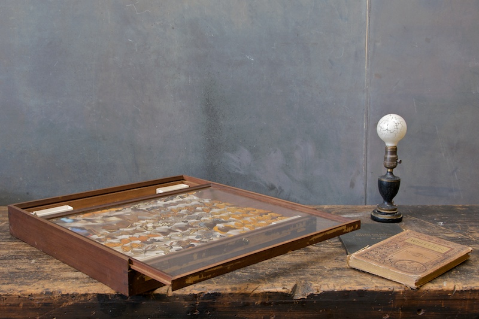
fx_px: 539
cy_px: 160
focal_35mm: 40
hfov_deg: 47.9
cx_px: 240
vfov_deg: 33.0
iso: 200
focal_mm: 27
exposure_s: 1/2
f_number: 9
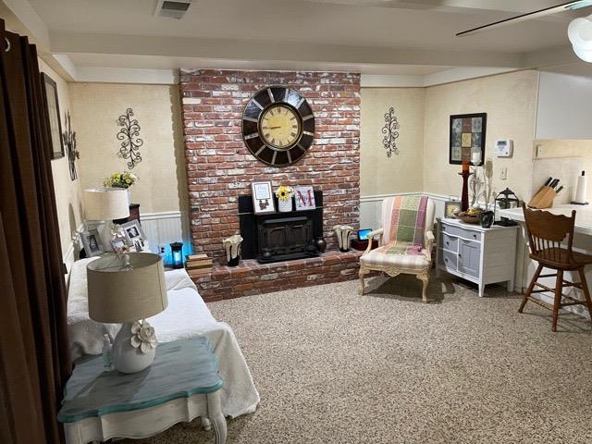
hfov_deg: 67.3
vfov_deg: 53.1
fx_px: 445
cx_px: 296
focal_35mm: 26
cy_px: 222
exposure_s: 1/60
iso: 320
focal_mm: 5.1
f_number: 1.6
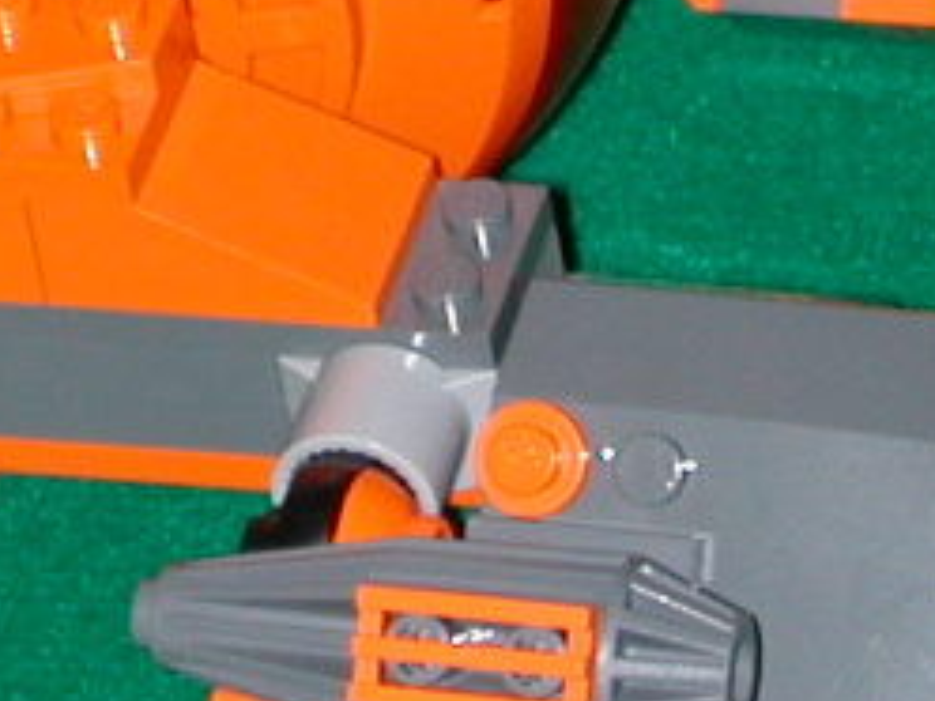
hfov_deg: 4.9
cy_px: -60
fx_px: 10912
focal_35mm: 404
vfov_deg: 3.7
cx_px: 622
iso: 106
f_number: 4.6
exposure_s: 1/59.9
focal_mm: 14.9
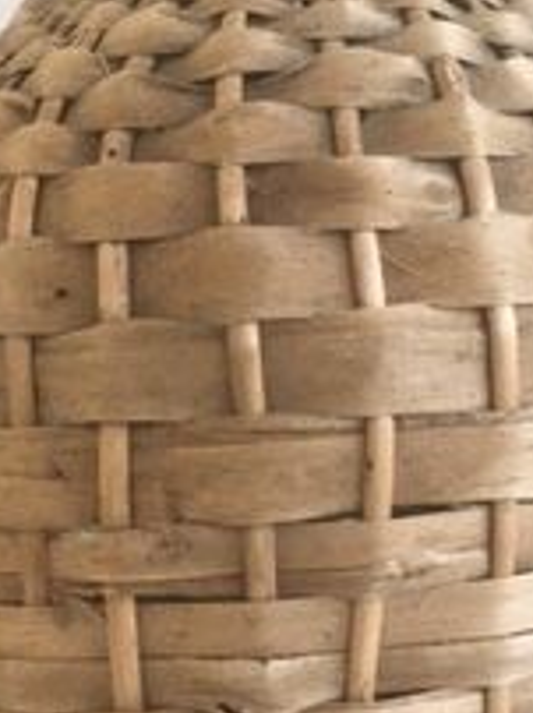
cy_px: 392
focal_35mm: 92
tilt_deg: -9.3
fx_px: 1893
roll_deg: +0.7
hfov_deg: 16.0
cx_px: 307
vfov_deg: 21.3
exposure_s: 1/33
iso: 50
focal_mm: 4.15
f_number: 2.2
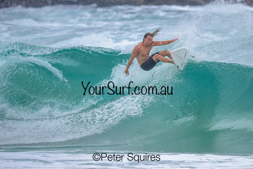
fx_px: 7732
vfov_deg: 1.3
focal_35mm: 1100
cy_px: 84
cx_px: 171
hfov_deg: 1.9
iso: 560
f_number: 6.3
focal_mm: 800
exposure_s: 1/2000
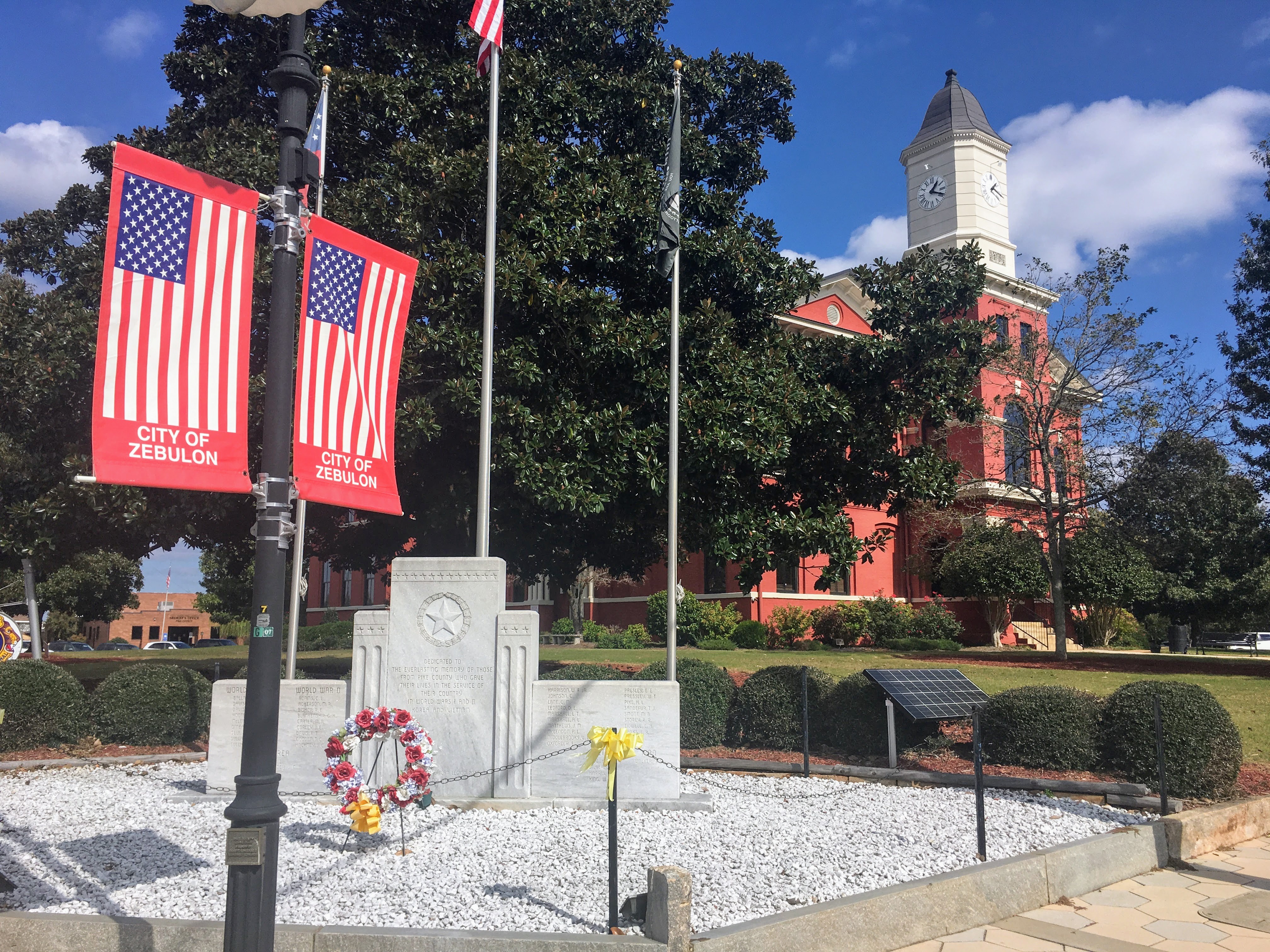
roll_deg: +0.0
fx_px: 1064
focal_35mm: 29
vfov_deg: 48.2
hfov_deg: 61.7
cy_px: 476
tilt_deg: +10.1
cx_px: 635
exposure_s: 1/2481
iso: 25
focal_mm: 4.15
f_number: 2.2
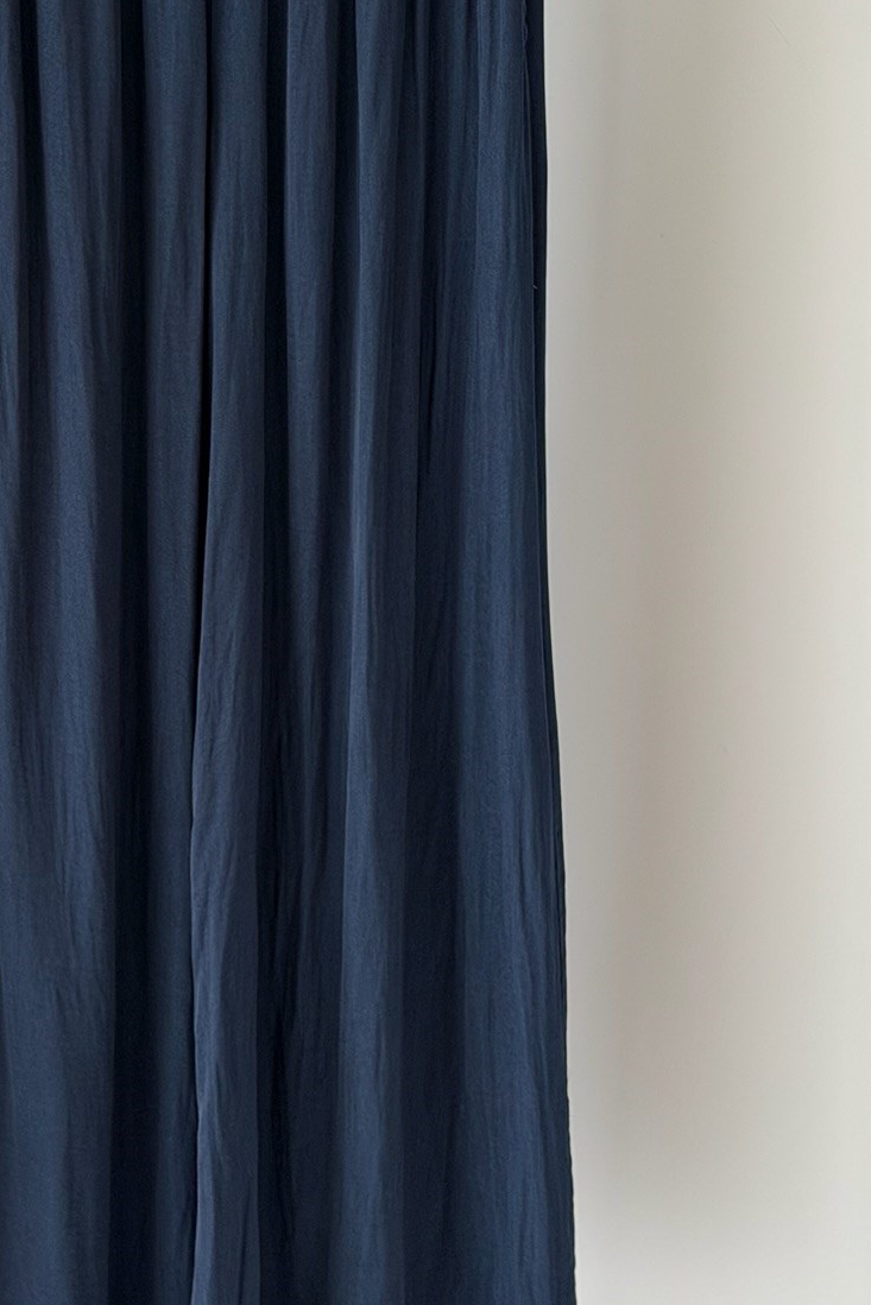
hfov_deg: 14.4
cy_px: 450
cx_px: -39
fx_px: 3374
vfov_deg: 21.8
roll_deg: +0.5
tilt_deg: -12.6
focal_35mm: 93
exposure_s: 1/60
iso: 200
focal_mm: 6.76
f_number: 1.78
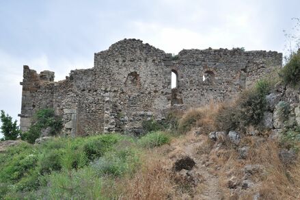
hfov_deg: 51.3
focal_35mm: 38
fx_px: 312
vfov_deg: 35.4
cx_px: 150
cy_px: 100
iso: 200
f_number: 11
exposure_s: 1/125
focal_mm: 25
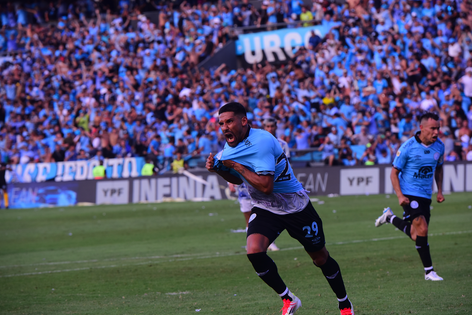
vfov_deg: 7.4
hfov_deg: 11.1
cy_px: 159
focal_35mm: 185
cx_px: 247
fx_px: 2426
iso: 640
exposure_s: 1/1250
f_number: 4
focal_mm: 170
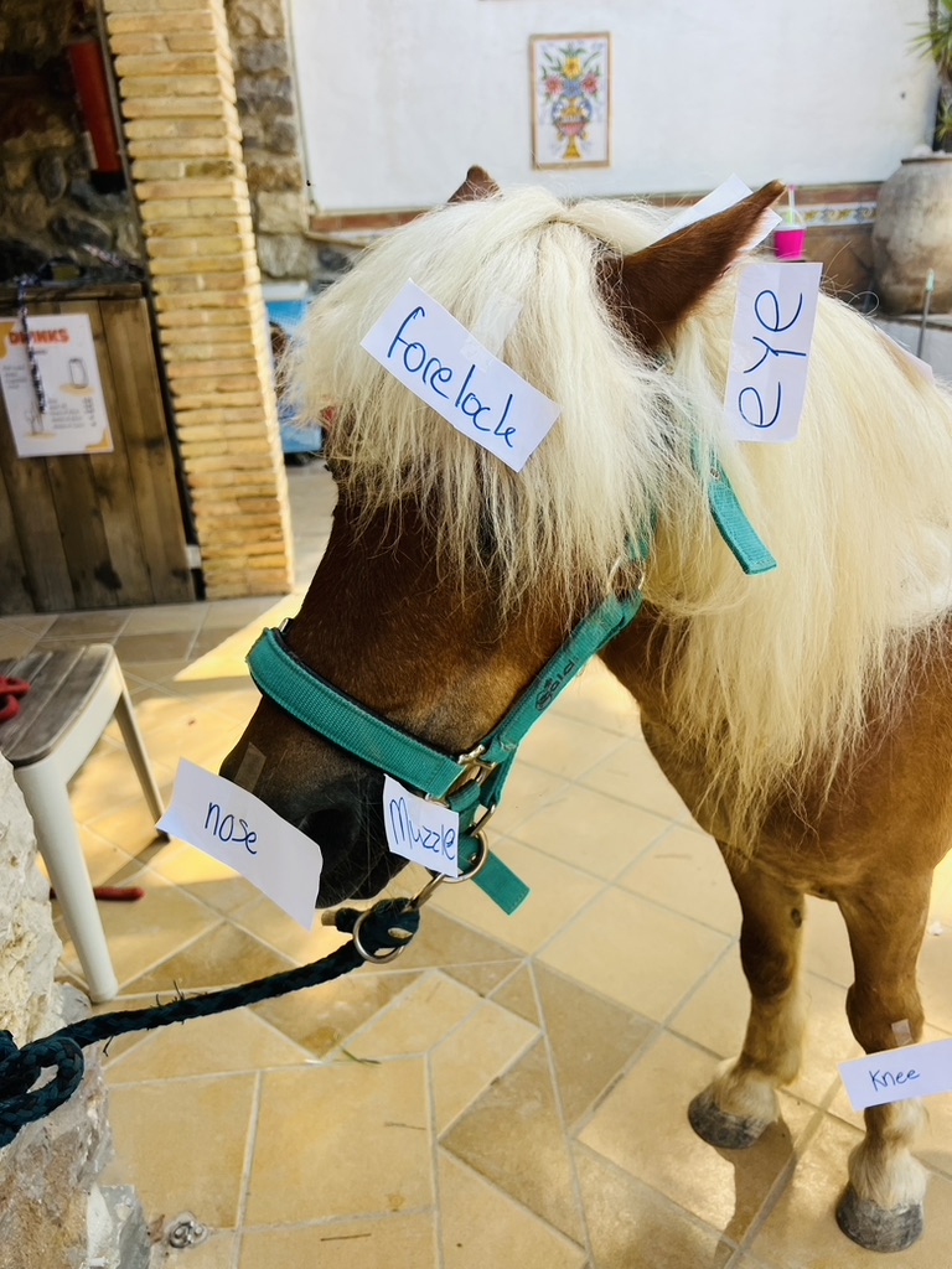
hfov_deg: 53.1
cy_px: 634
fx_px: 953
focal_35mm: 26
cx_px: 476
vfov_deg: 67.3
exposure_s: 1/434
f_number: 1.5
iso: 50
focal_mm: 5.7
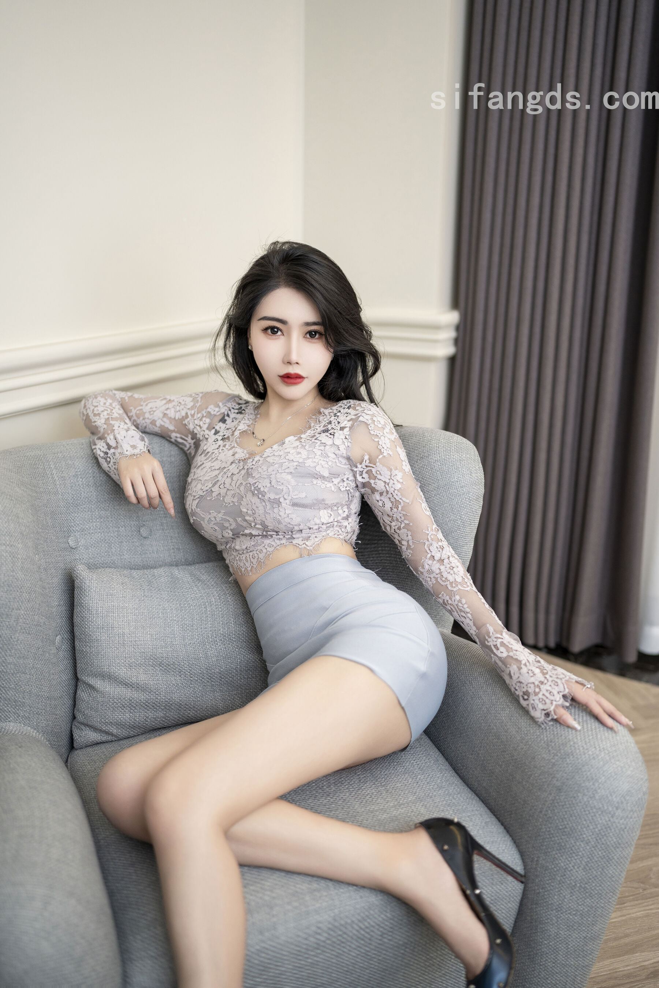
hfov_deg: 37.9
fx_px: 961
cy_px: 494
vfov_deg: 54.4
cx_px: 330
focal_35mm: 35
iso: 400
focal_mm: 35
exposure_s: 1/100
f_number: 1.6
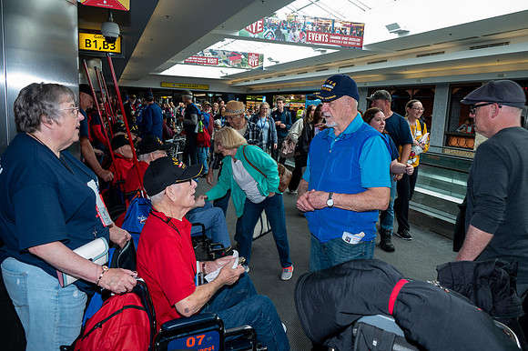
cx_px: 264
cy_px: 176
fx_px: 418
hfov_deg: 64.6
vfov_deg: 45.6
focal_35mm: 28
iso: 1000
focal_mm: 28.5
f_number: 8
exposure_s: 1/80
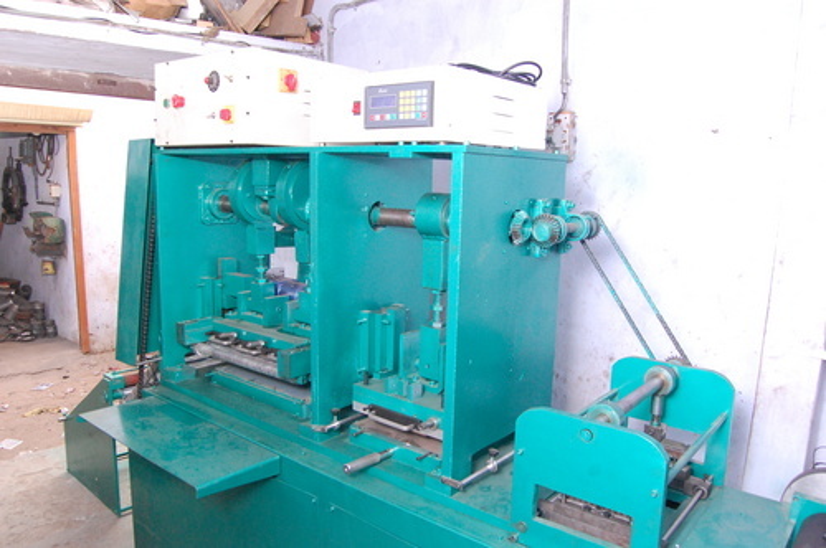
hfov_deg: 67.4
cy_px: 274
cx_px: 413
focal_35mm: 27
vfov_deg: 47.8
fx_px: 619
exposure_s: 1/80
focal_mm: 18
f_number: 5.6
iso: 1600
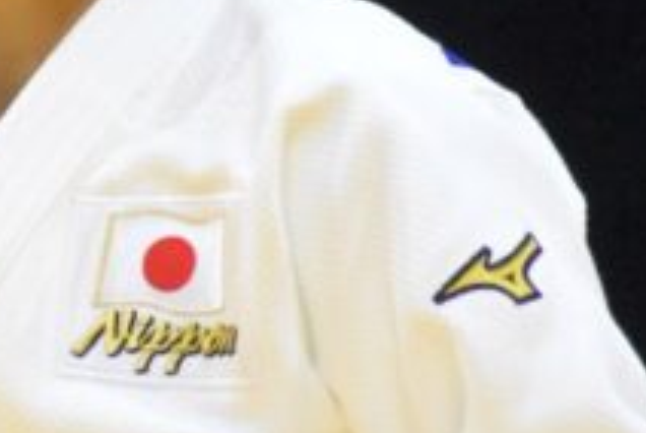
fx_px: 27295
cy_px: 159
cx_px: -91
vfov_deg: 0.9
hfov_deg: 1.4
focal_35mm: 1519
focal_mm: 280
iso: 6400
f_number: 7.1
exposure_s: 1/640
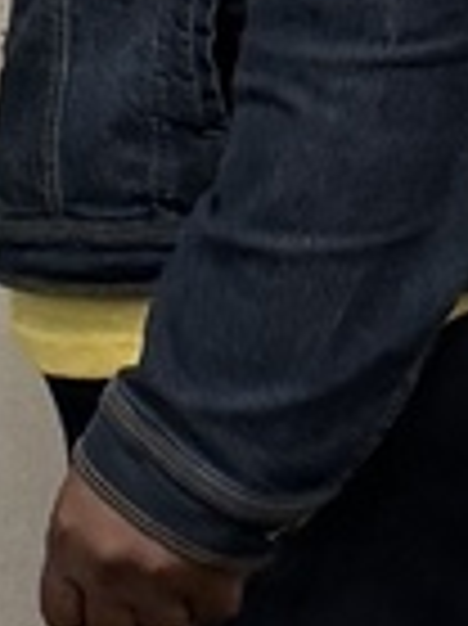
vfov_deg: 10.7
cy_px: -360
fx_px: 3196
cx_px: -554
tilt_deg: -10.2
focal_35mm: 177
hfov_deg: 7.9
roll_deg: -0.8
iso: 160
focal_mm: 6.76
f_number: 1.78
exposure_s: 1/60
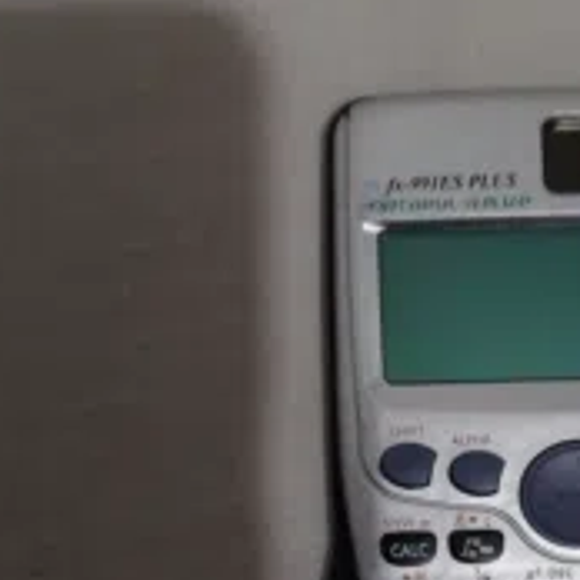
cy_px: 497
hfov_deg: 30.5
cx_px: 450
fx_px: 1043
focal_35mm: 55
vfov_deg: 30.0
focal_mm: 5.3
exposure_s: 1/100
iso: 400
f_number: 1.8
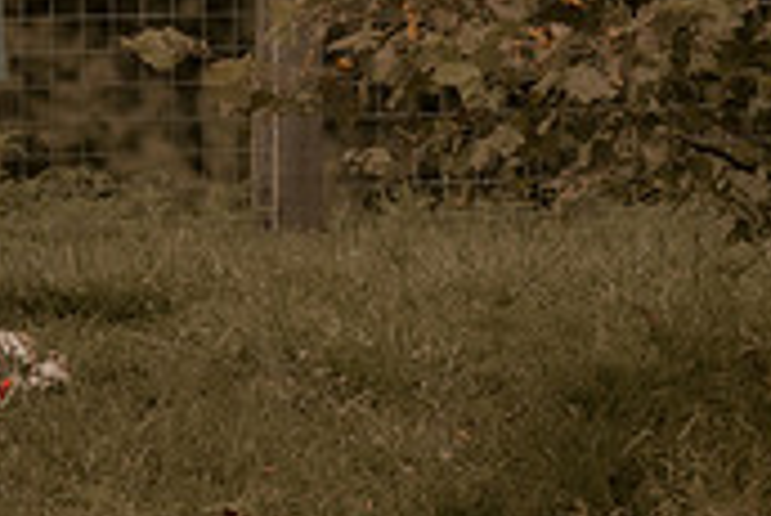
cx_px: 172
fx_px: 15411
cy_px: -14
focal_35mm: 719
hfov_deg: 2.9
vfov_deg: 1.9
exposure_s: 1/1600
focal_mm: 200
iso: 125
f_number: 2.8
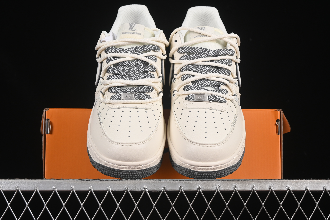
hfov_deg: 27.0
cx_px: 165
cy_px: 110
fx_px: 687
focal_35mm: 75
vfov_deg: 18.2
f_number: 8
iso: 160
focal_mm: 50
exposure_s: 1/80
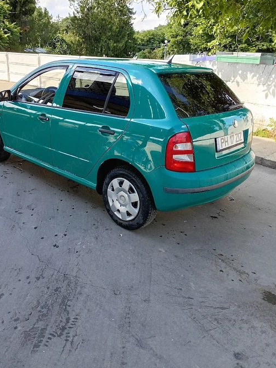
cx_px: 120
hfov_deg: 46.7
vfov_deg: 59.8
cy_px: 161
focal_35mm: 30
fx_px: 319
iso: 101
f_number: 1.8
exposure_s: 1/256
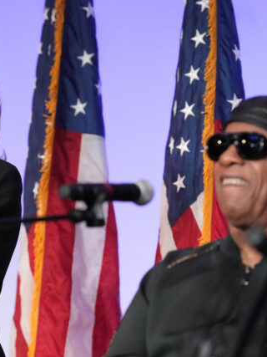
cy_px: 179
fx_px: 2943
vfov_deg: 6.9
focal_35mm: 286
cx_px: 58
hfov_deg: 5.2
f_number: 4.5
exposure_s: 1/320
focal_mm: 197
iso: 5000
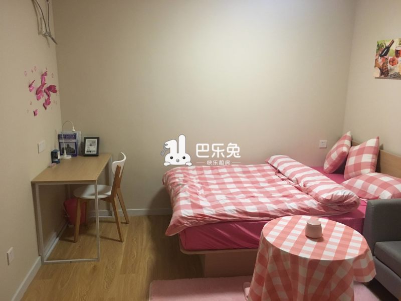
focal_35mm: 29
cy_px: 150
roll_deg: -0.6
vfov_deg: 48.2
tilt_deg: -12.7
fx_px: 336
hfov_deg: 61.7
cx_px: 200
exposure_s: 1/33
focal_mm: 4.15
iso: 200
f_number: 2.2
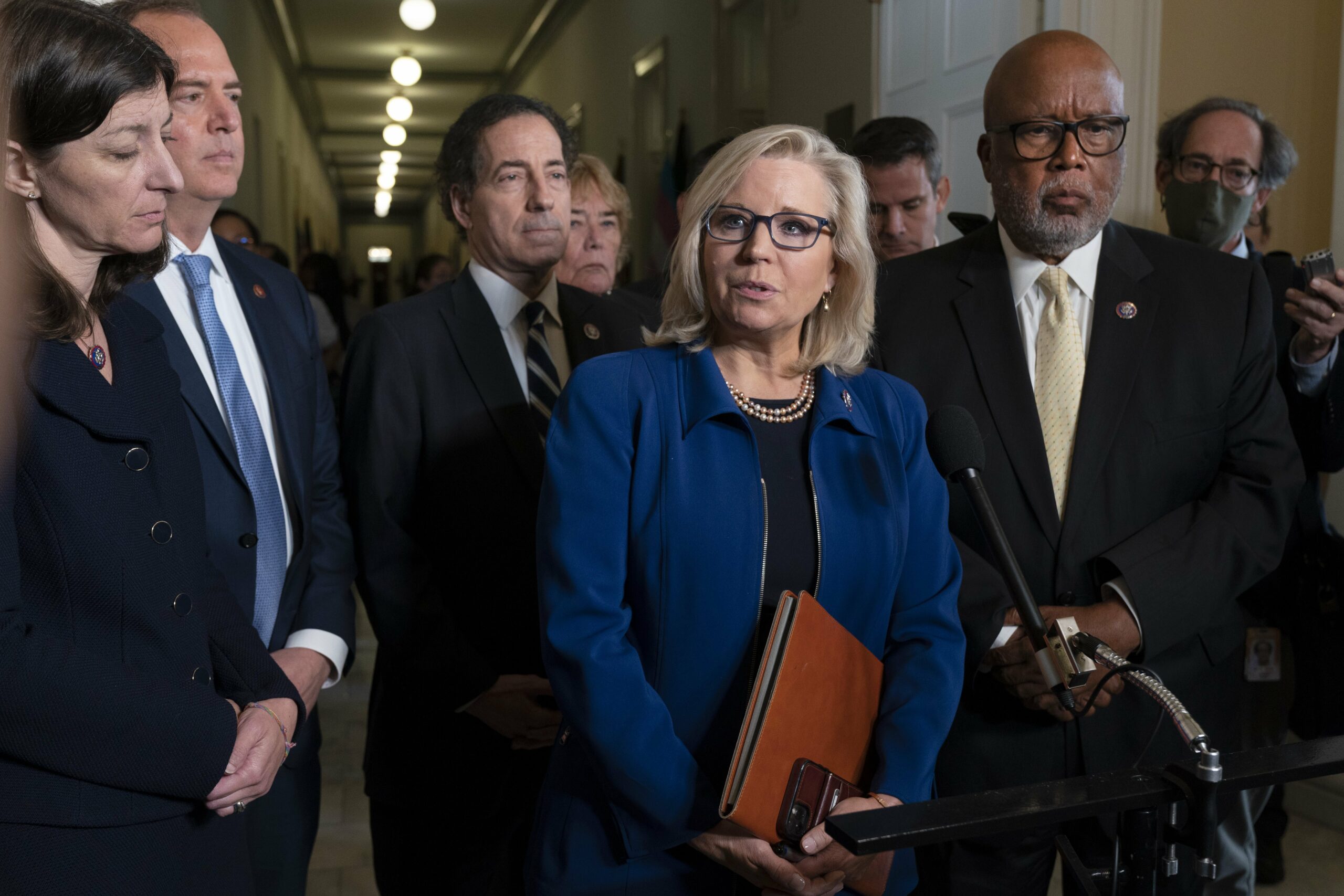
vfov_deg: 35.9
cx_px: 672
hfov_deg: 51.9
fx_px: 1381
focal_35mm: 37
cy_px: 448
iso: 2500
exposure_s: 1/320
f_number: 4.5
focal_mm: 37
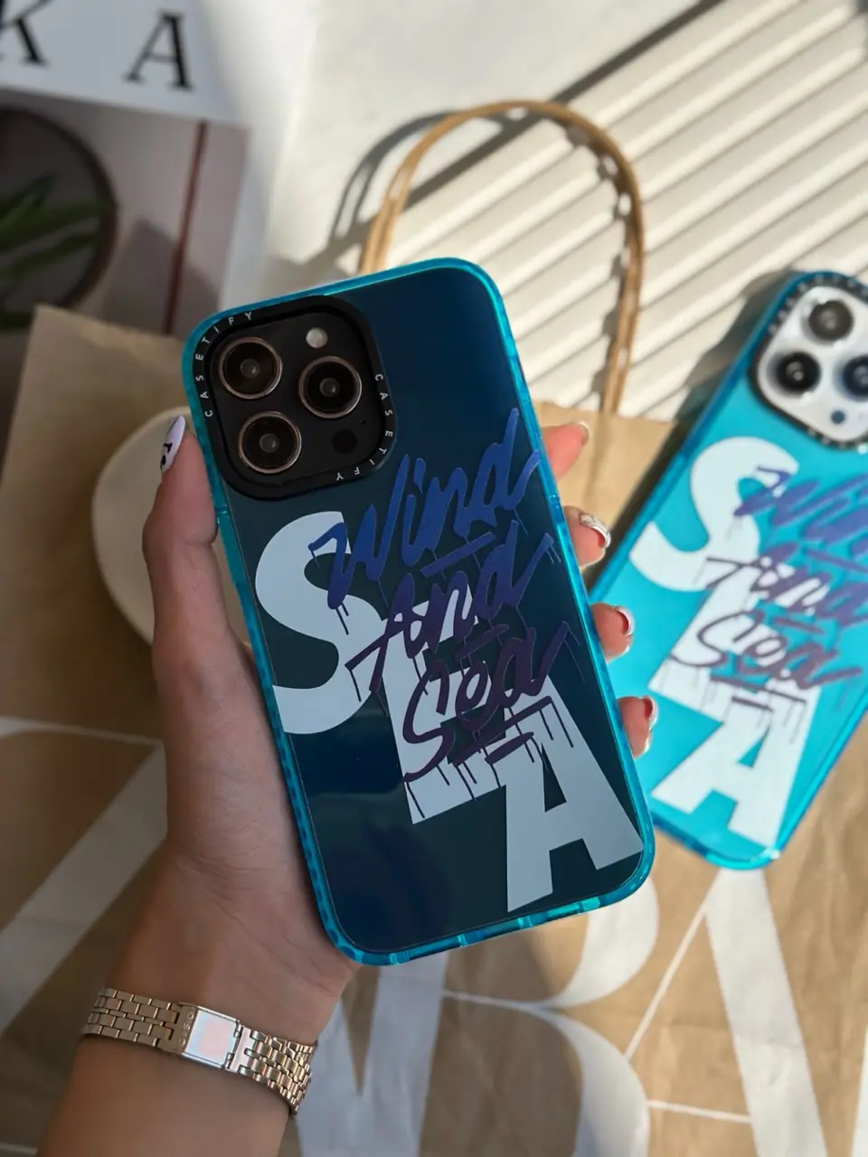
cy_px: 578
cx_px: 434
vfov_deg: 39.7
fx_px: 1605
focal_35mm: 48
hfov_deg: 30.3
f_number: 1.78
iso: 100
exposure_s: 1/8929
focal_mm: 6.86
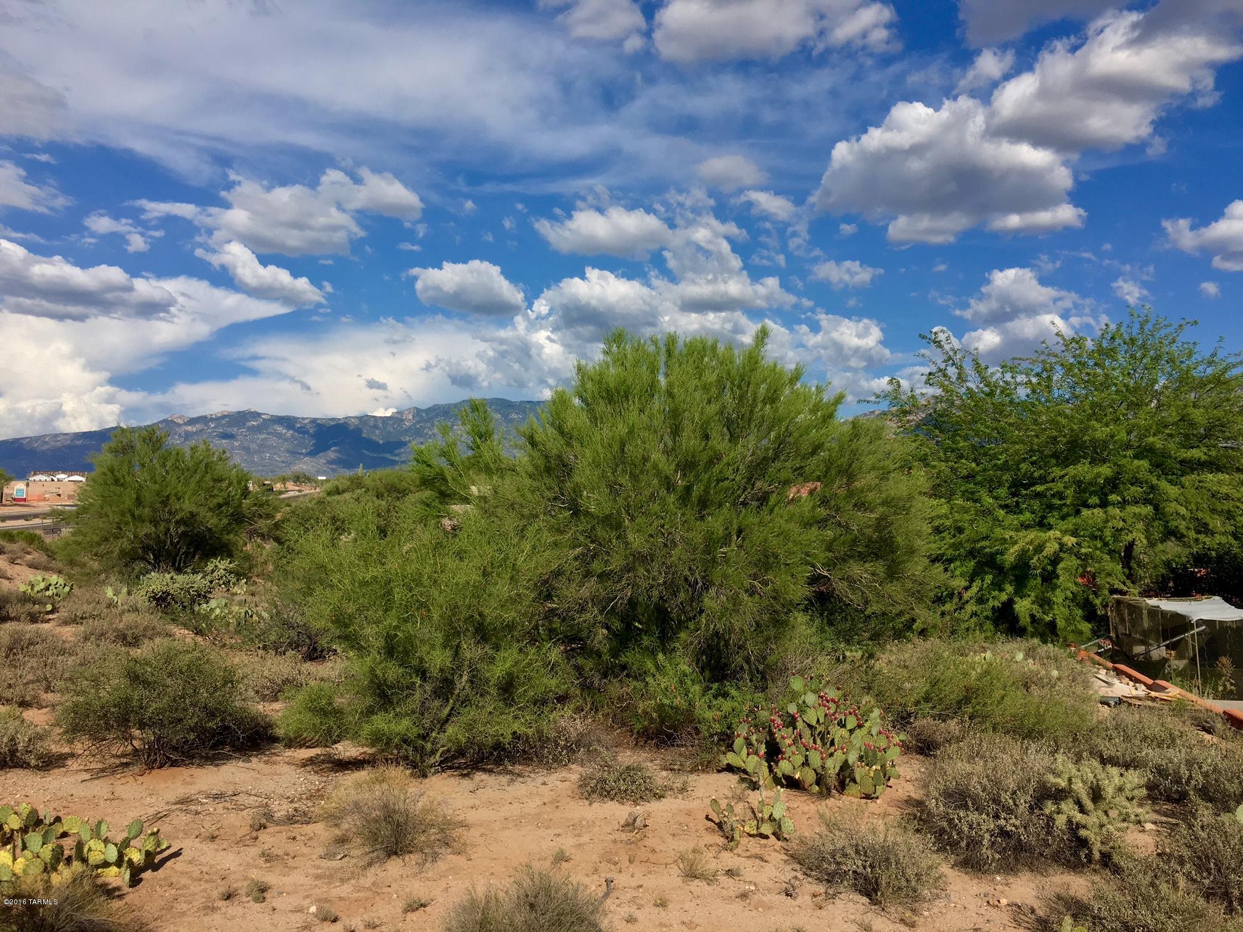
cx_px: 622
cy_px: 466
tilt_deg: +3.6
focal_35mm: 29
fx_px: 1041
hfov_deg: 61.7
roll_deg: -0.5
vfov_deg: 48.2
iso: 25
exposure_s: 1/2198
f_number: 2.2
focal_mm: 4.15
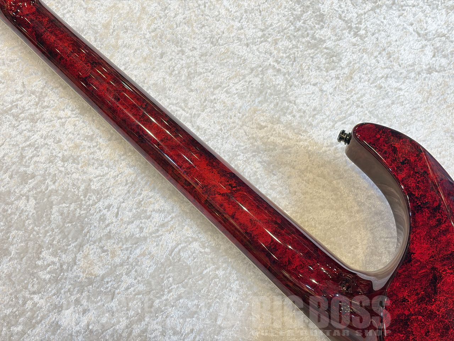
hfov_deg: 36.8
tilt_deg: -62.8
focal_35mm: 52
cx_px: 227
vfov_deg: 28.0
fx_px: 682
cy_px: 170
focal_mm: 5.96
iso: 125
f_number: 1.6
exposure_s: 1/40
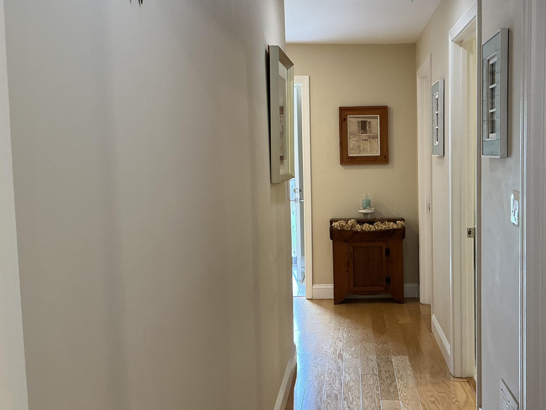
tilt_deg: -4.6
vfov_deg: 36.0
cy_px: 207
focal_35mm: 40
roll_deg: +1.8
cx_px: 357
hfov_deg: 46.2
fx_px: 631
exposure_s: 1/60
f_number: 1.8
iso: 125
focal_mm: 3
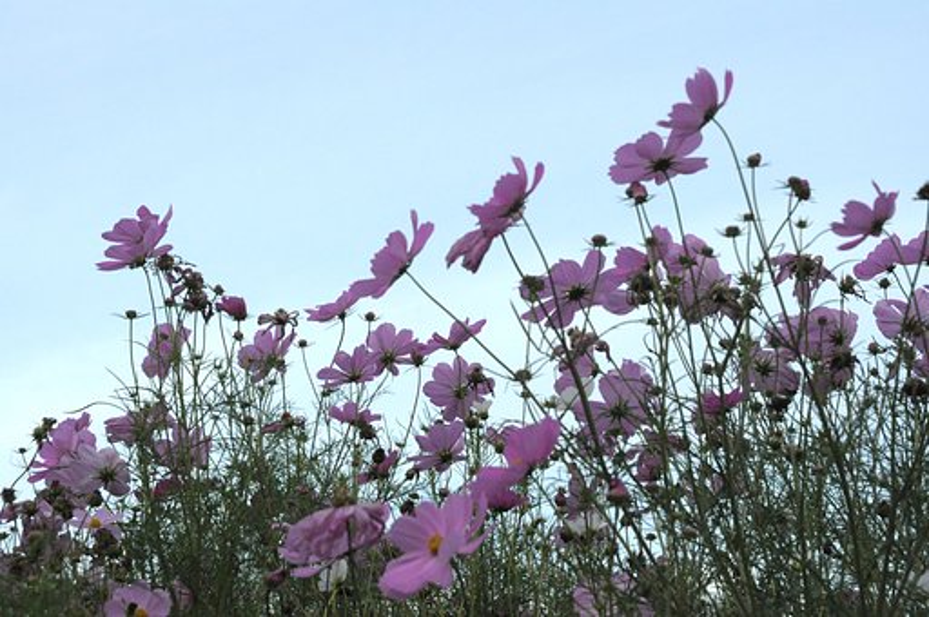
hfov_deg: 24.2
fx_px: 2165
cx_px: 464
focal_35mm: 84
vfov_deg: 16.2
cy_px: 308
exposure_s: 1/2500
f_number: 13
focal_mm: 56
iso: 1600
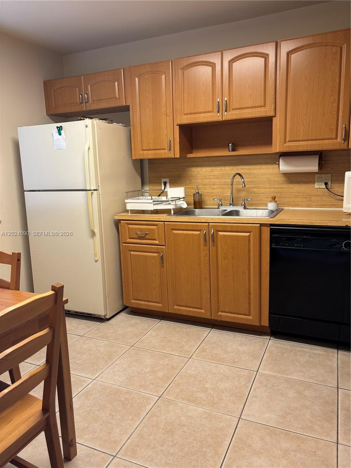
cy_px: 234
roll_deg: +1.0
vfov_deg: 67.3
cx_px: 176
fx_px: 352
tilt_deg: -11.0
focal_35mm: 26
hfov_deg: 53.1
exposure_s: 1/60
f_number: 1.6
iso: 125
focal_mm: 5.96
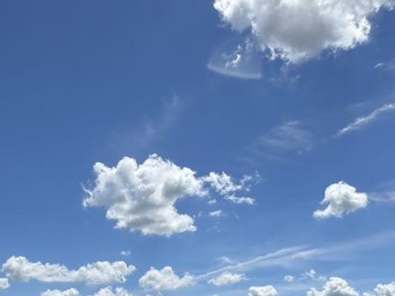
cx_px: 184
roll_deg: -0.3
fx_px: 502
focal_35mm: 44
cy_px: 310
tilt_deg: +4.5
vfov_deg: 30.1
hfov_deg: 42.9
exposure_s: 1/3906
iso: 40
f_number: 2.2
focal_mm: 2.22
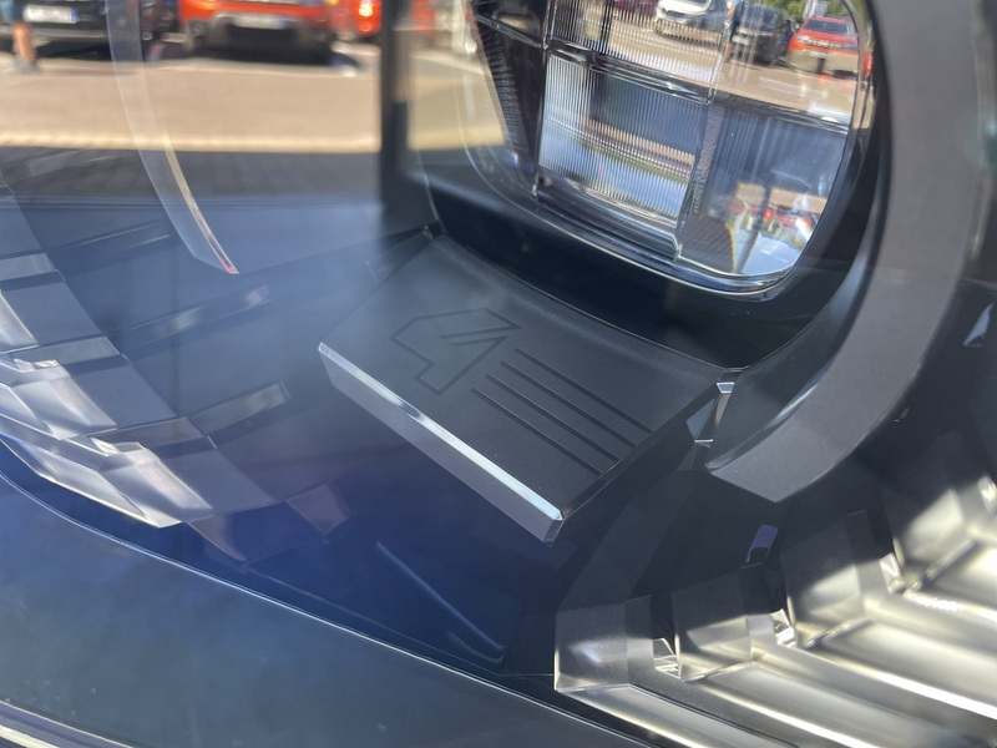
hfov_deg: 67.3
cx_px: 498
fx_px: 749
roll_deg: -2.3
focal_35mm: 26
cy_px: 374
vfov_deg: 53.1
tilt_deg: -39.3
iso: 100
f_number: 1.6
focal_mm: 4.2
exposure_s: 1/100
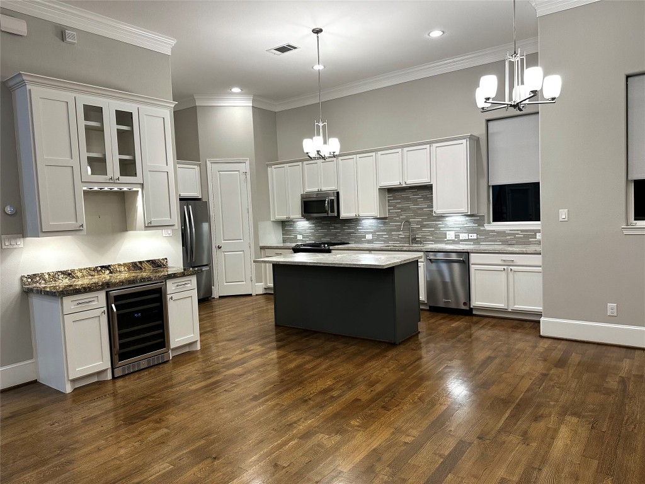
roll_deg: +1.6
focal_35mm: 24
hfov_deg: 71.6
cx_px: 322
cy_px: 242
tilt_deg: -3.5
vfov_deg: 56.8
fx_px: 447
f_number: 1.78
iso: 200
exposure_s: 1/120
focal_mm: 6.86
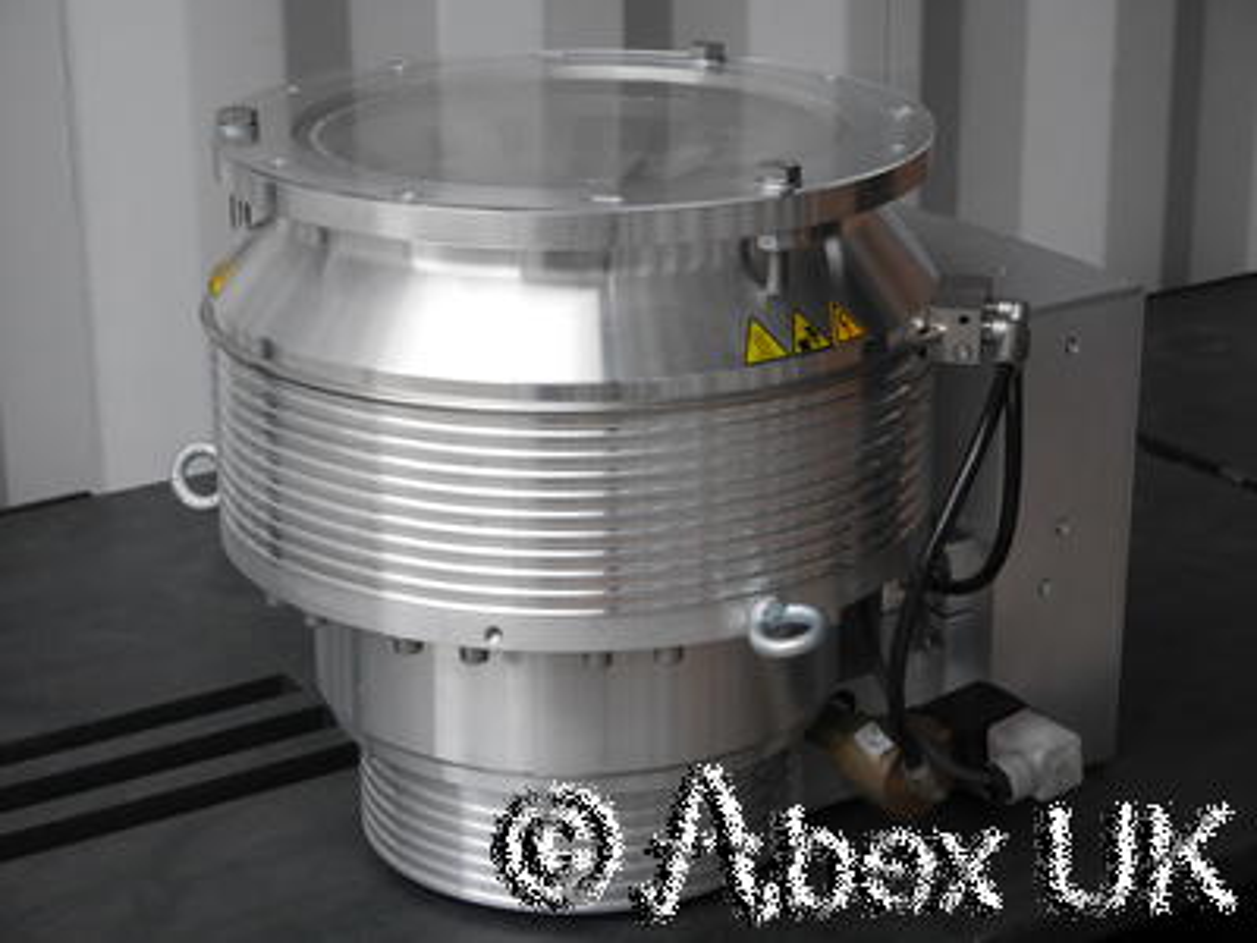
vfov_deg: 19.9
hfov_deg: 26.3
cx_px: 628
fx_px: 2687
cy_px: 472
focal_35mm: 74
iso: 3200
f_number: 13
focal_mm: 37
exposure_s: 1/500
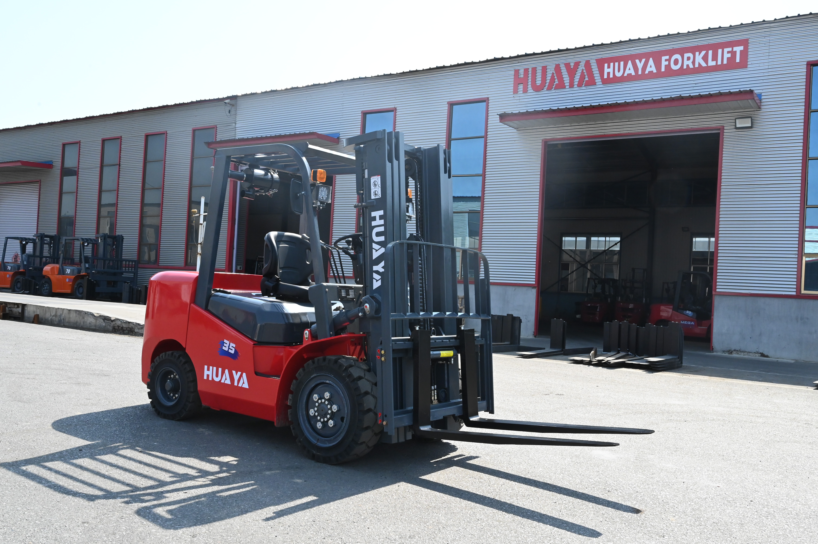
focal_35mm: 32
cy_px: 272
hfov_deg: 59.5
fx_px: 715
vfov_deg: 41.7
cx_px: 409
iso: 2500
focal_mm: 31.5
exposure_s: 1/800
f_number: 16
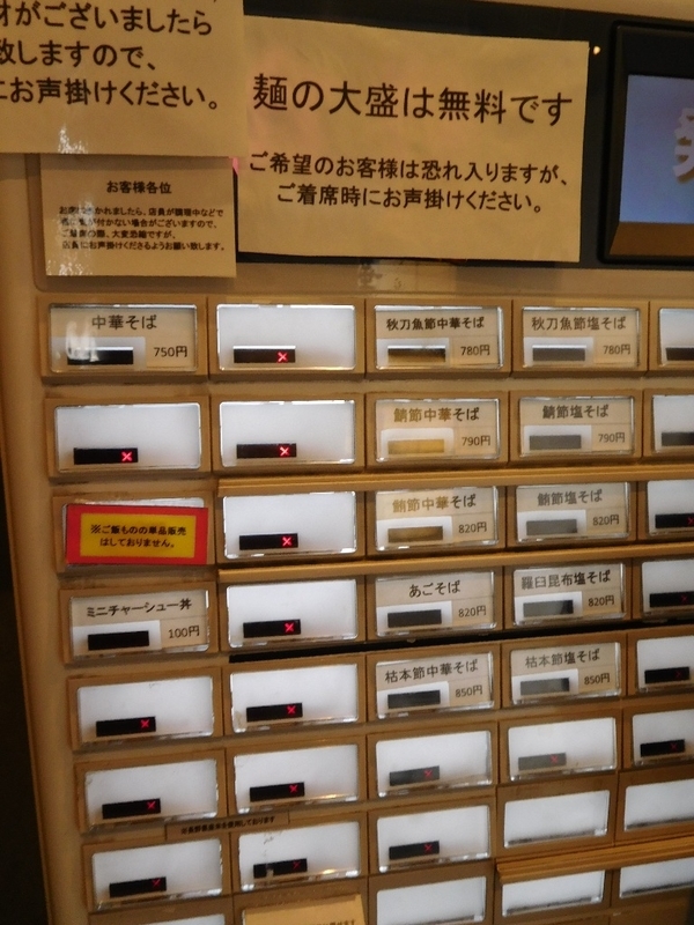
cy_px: 462
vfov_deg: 69.4
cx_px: 347
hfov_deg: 54.9
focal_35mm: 25
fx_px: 668
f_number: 3.4
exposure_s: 1/30
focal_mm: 4.5
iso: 200
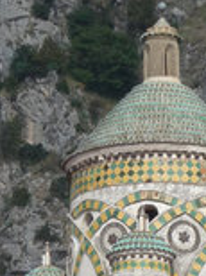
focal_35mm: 622
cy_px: 201
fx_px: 4949
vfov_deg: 3.2
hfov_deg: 2.4
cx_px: 164
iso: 100
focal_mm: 24.1
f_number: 4.8
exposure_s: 1/800
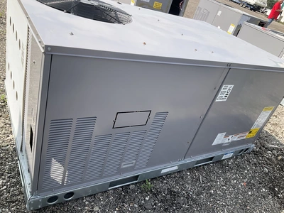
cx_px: 142
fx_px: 238
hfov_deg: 61.7
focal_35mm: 29
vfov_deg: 48.2
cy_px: 106
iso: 25
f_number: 1.8
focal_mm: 3
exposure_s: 1/1250
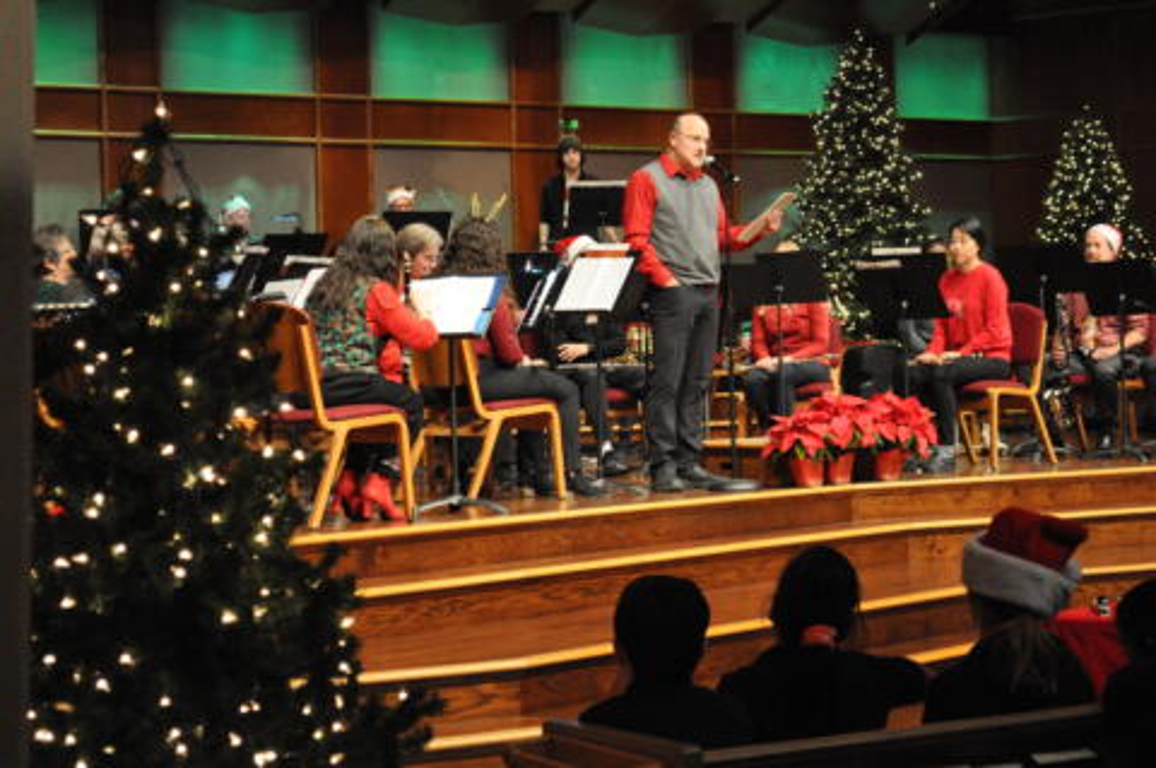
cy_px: 384
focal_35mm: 82
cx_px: 578
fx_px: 2646
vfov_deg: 16.5
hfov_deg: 24.6
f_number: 5.6
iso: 1600
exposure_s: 1/30
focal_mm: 55
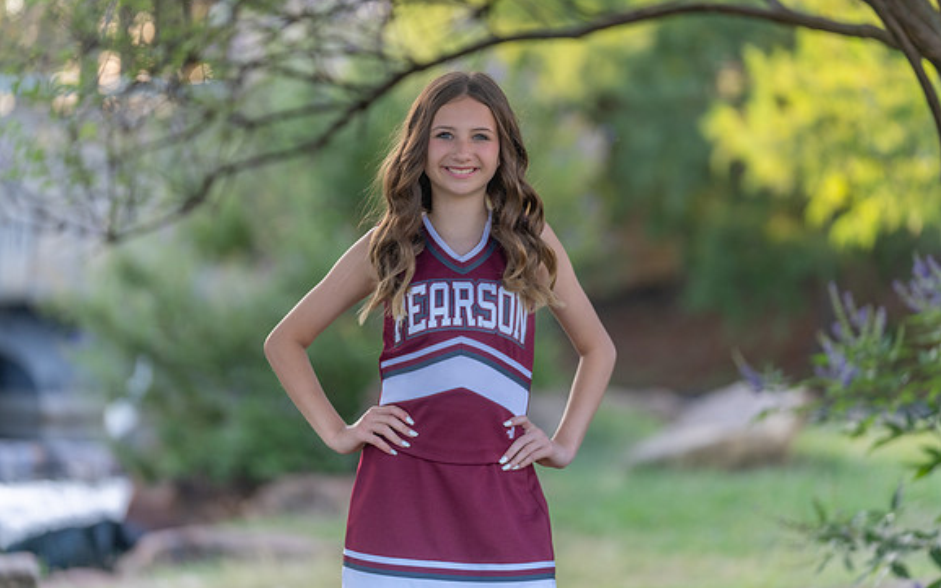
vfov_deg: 8.4
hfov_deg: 13.3
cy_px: 295
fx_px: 4026
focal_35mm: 157
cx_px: 469
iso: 320
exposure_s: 1/320
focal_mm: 151
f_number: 2.8
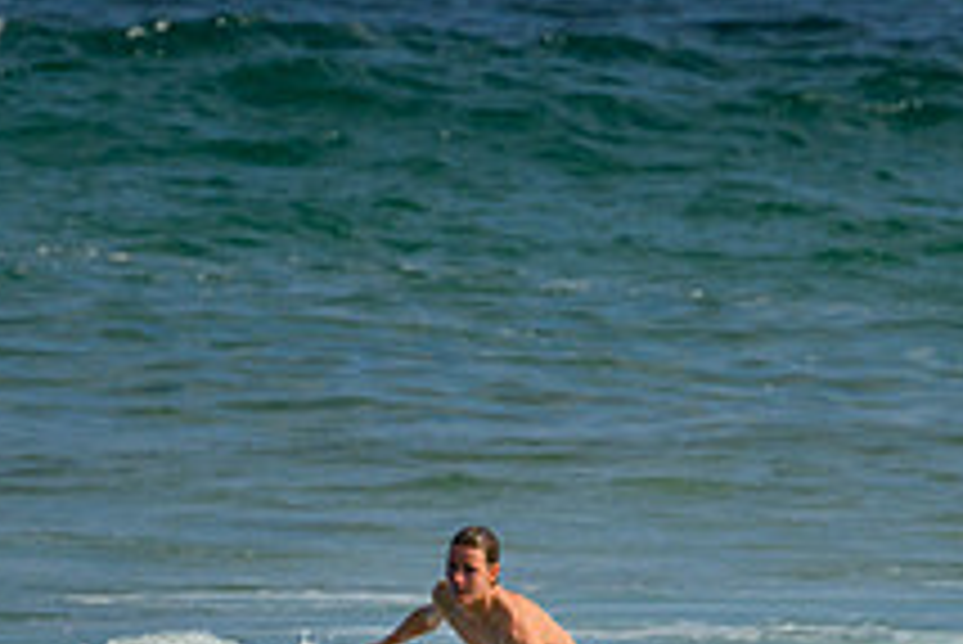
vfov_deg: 0.6
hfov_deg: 1.0
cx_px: 549
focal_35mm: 2166
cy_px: 750
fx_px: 57978
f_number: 11
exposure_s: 1/2000
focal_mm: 800
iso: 800
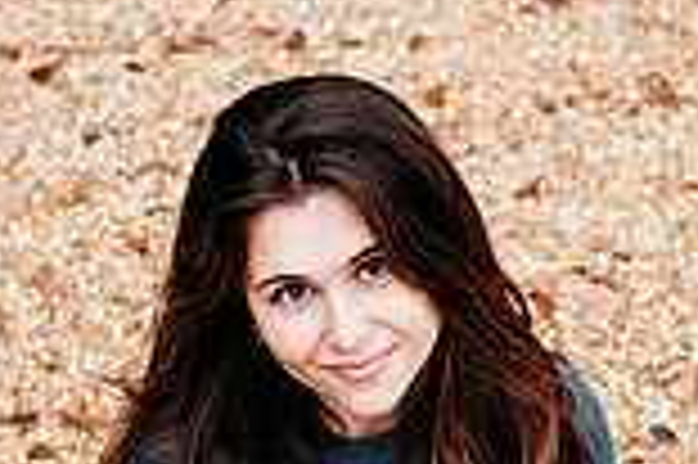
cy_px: 547
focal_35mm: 90
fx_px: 1743
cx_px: 329
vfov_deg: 14.7
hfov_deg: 22.6
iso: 100
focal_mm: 24
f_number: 2.2
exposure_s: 1/500
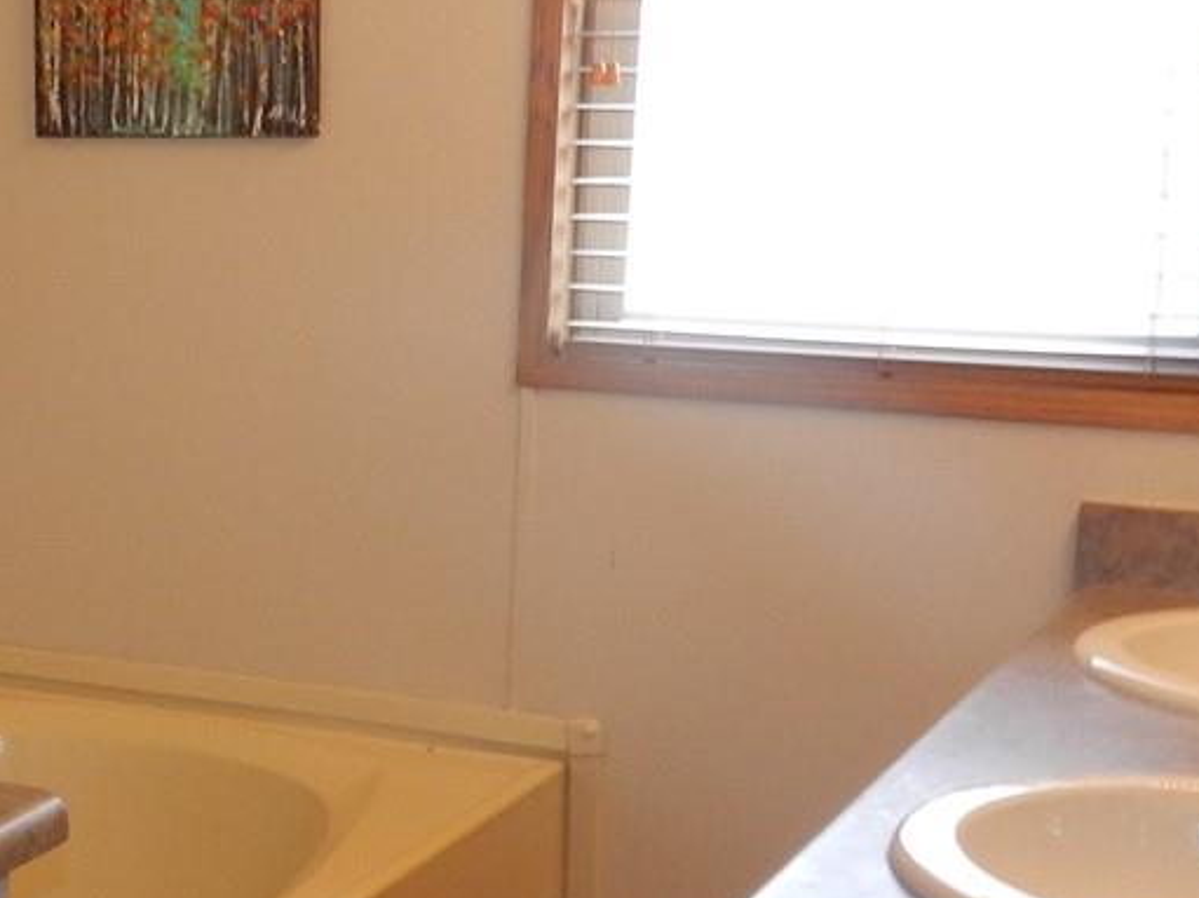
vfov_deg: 20.4
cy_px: 532
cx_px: -80
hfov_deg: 25.3
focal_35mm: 72
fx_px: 2493
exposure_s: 1/30
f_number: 3.4
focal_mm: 4
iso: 200
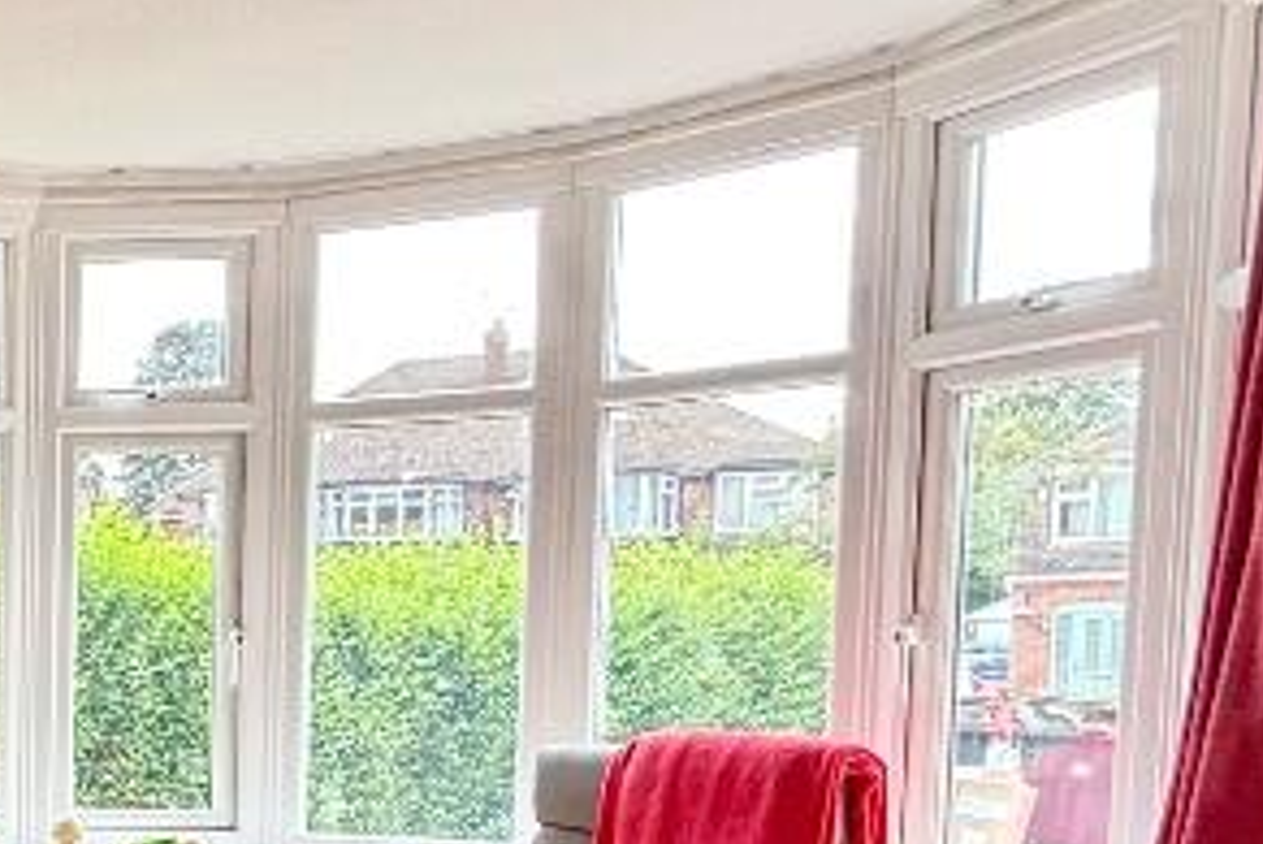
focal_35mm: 51
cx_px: -549
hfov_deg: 28.3
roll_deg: +0.1
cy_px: 753
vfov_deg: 25.7
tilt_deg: -3.9
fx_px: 1790
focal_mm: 2.22
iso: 80
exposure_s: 1/99
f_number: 2.2
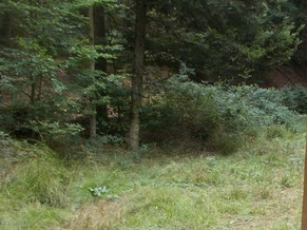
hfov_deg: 26.9
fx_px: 594
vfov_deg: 21.6
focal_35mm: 67
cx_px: 326
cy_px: 189
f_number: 3.2
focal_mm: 4.6
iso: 80
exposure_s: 1/80
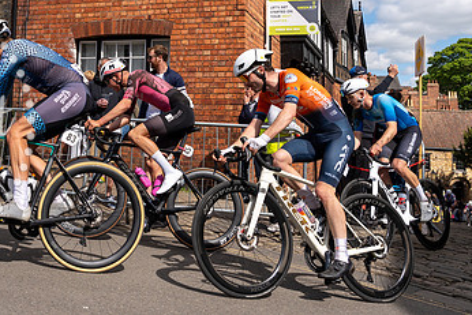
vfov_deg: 27.9
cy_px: 52
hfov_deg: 40.7
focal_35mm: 47
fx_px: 616
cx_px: 119
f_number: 5
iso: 125
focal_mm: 28
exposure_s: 1/1000
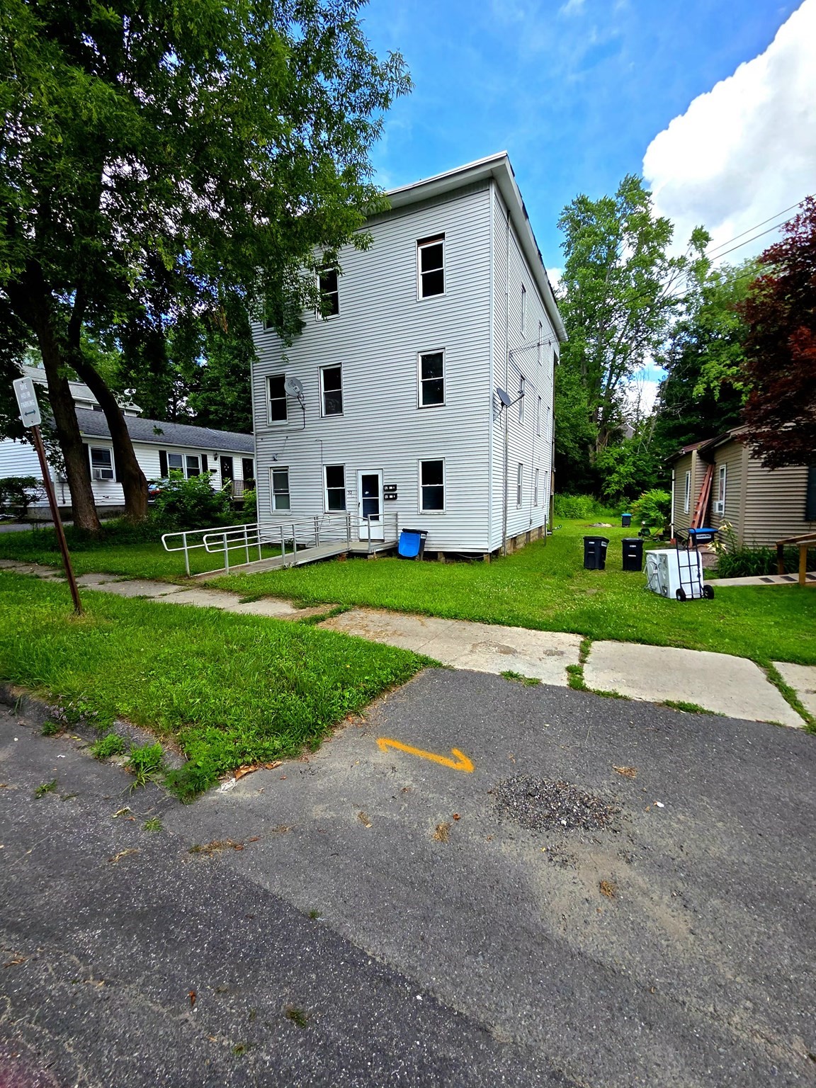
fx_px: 409
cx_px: 408
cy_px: 544
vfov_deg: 106.2
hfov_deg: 89.9
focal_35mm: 13
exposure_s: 1/909
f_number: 2.2
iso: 50
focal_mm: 2.2
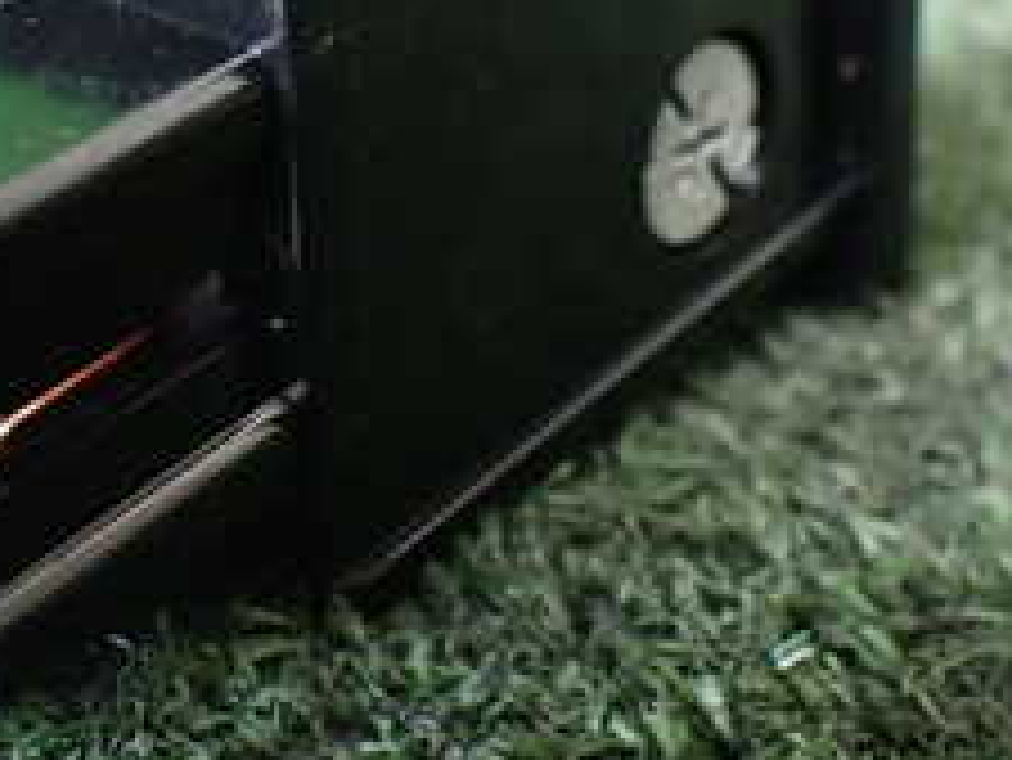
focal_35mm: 80
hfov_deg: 24.3
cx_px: 315
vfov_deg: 18.0
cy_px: 22
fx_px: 2340
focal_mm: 5.4
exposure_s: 1/100
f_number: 2.3
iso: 800
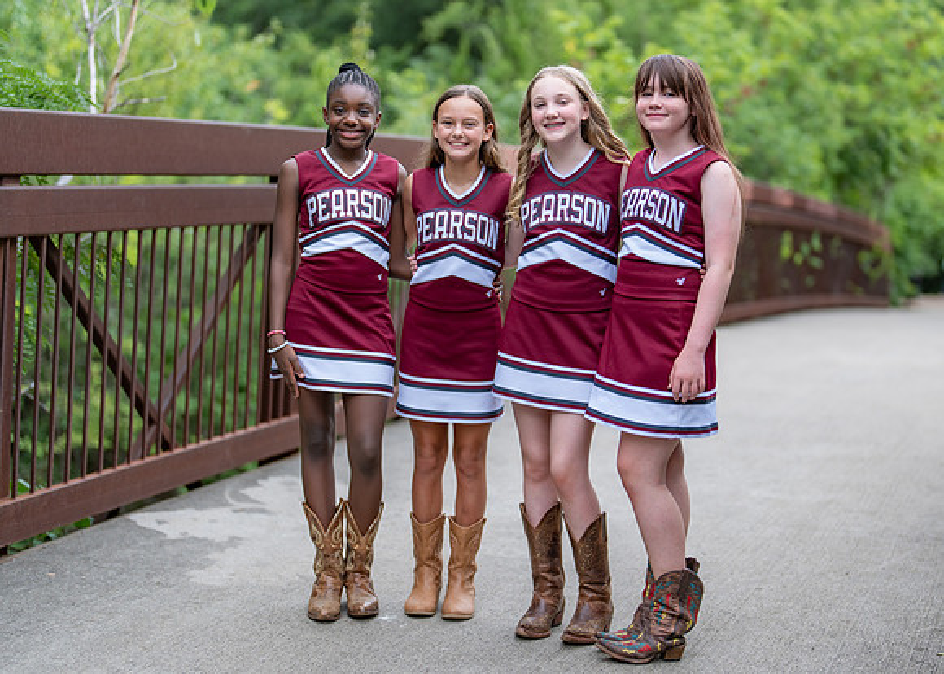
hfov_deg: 29.0
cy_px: 325
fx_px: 1820
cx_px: 551
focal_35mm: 68
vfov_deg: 21.0
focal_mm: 50
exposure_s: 1/1250
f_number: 1.2
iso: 100
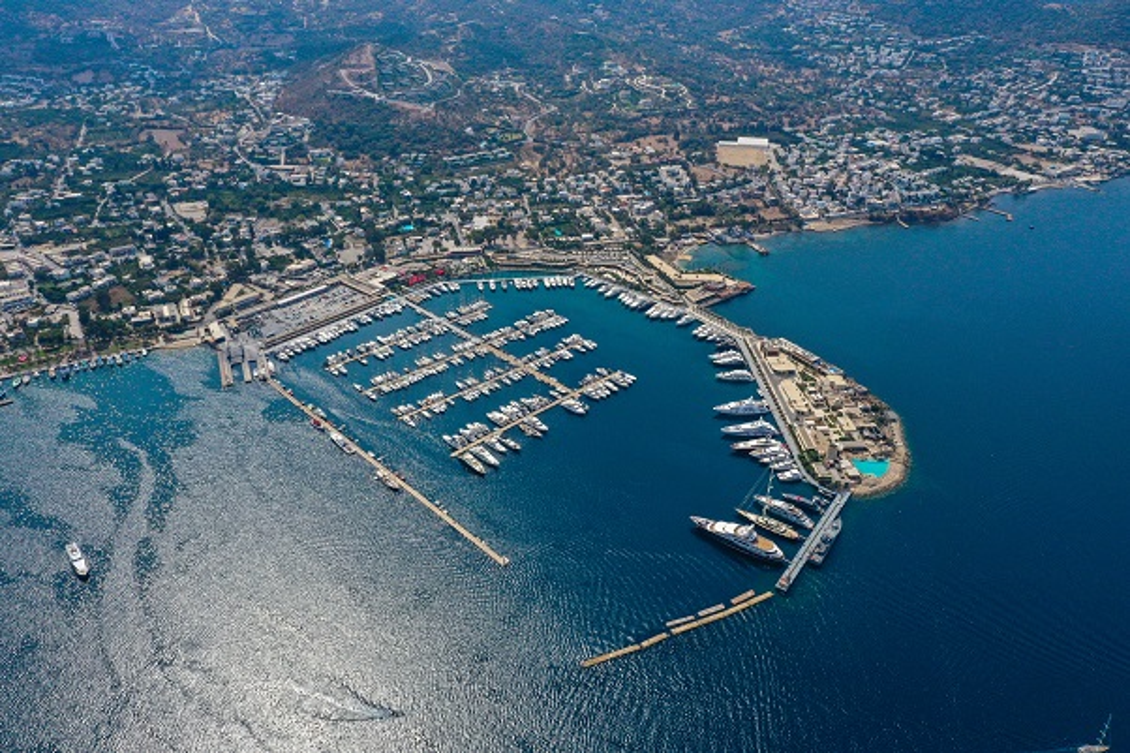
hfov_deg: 65.5
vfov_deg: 46.4
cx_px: 565
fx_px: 879
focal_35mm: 28
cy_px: 376
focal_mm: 10.26
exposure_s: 1/500
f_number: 10
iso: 200
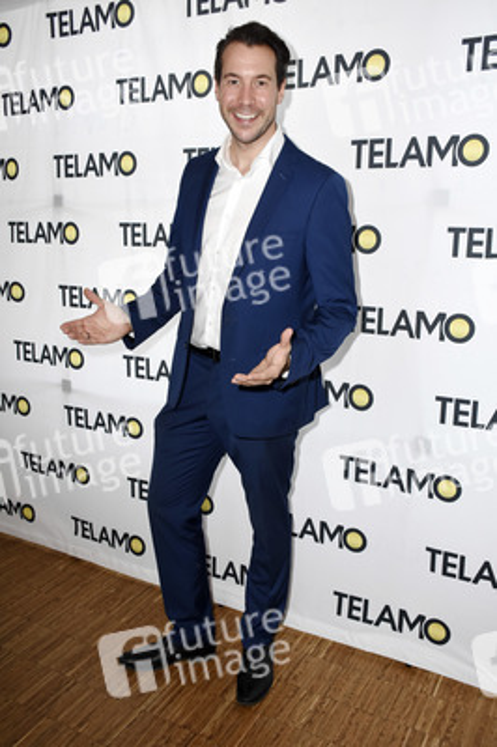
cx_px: 248
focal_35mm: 33
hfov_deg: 39.9
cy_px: 374
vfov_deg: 57.3
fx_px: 685
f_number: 5.6
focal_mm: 22
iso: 800
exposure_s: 1/160
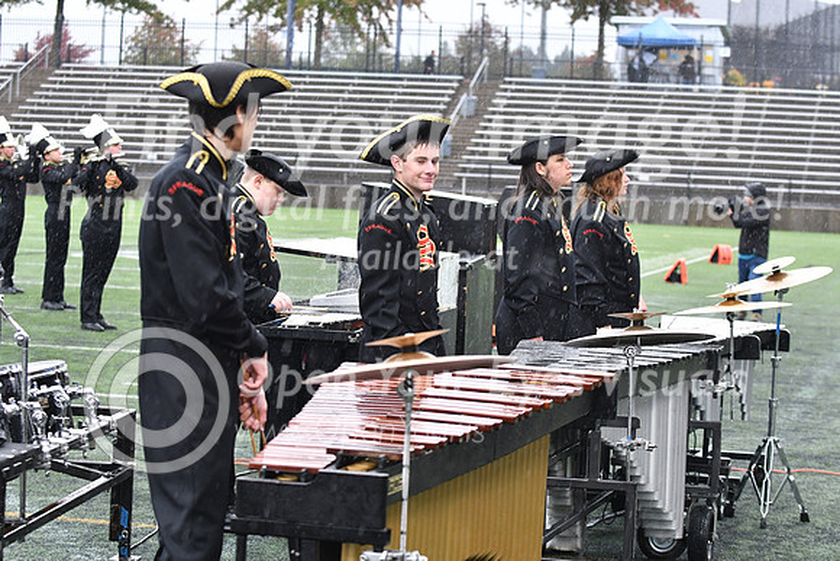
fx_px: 2450
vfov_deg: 13.0
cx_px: 420
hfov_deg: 19.5
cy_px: 280
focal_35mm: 105
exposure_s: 1/400
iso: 1000
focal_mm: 70
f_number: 4
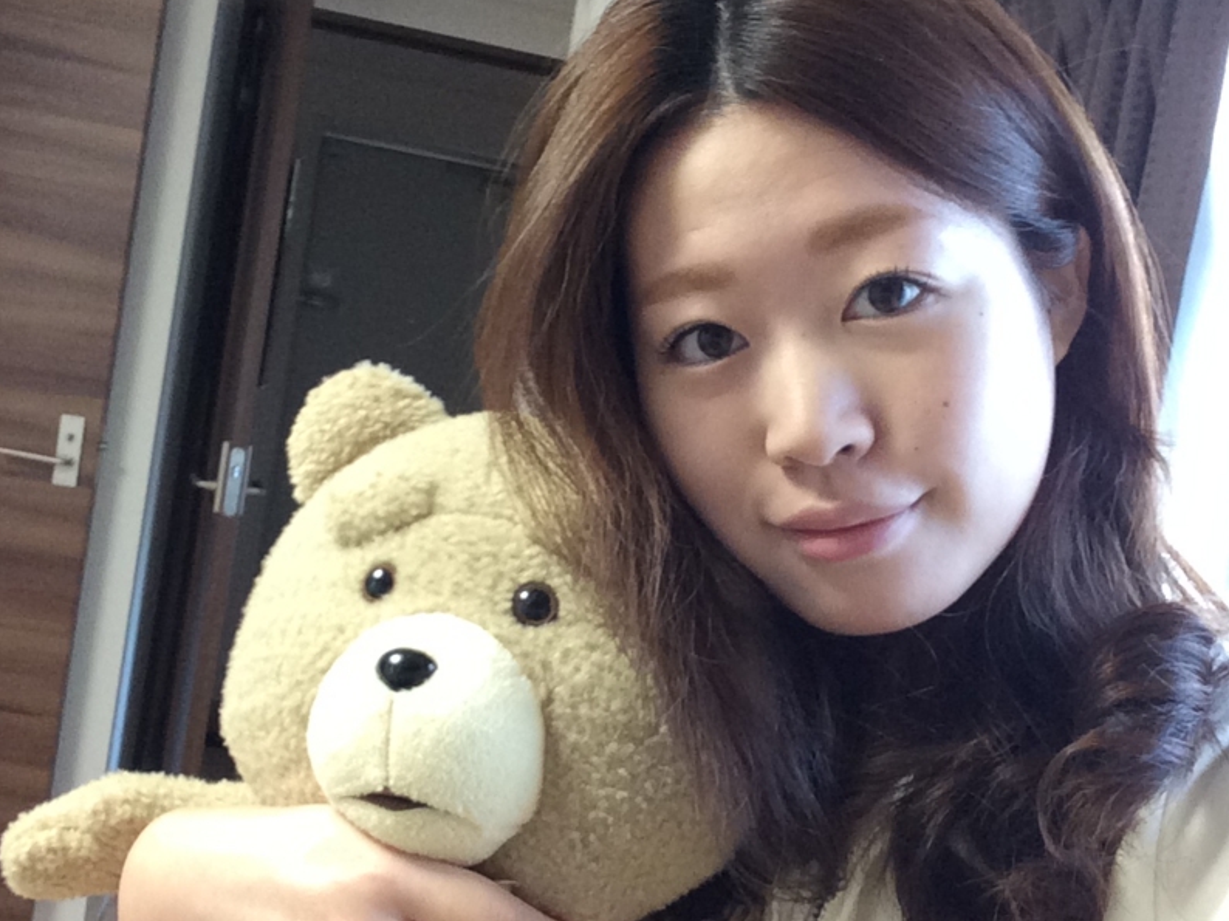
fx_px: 1420
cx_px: 632
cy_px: 500
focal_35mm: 40
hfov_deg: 46.8
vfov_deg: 35.9
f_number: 2.4
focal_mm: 2.15
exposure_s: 1/30
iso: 200
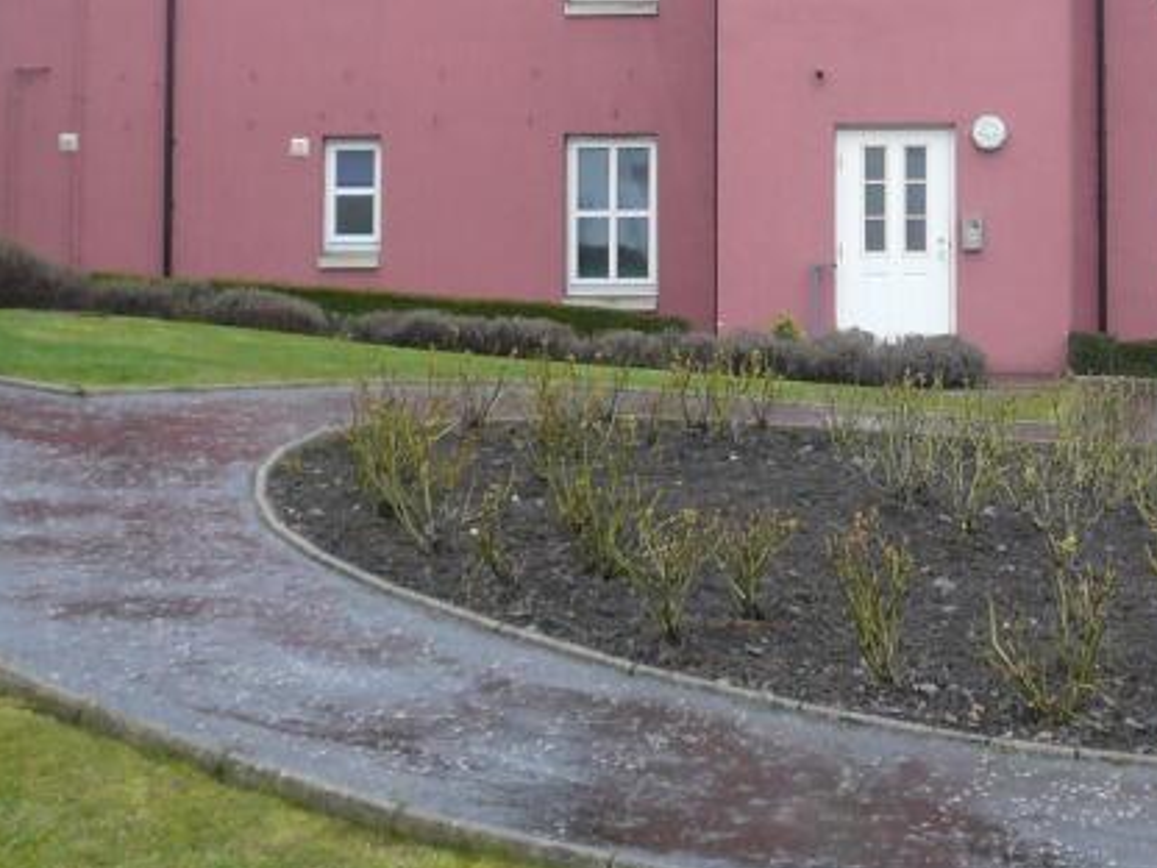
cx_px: 1104
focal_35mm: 69
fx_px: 2306
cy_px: 175
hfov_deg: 26.9
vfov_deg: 21.1
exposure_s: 1/60
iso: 100
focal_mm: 4.6
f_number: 2.8
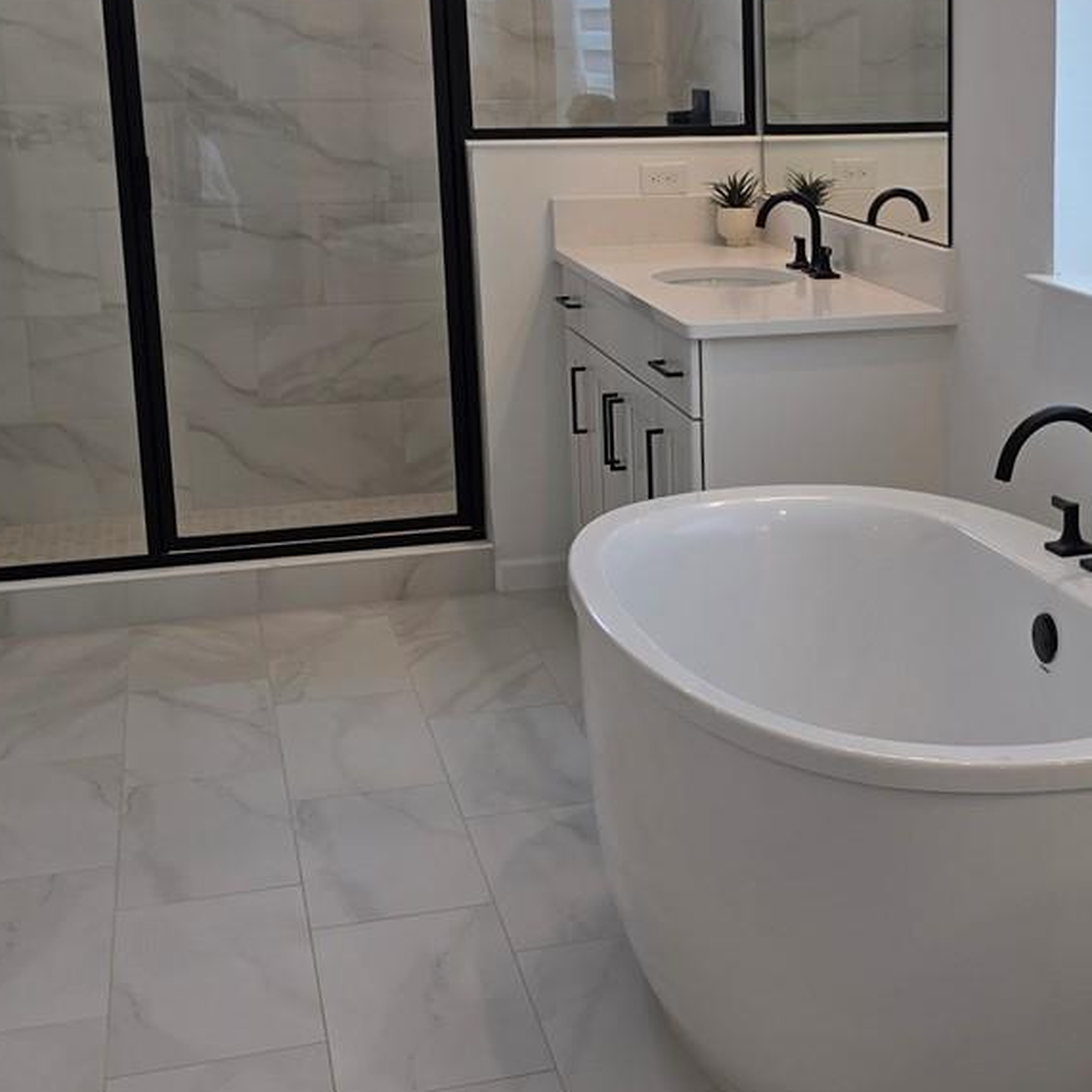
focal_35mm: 57
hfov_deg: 29.0
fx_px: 2034
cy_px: 417
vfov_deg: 29.9
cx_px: 954
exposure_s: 1/120
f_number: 1.7
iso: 25
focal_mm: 6.3
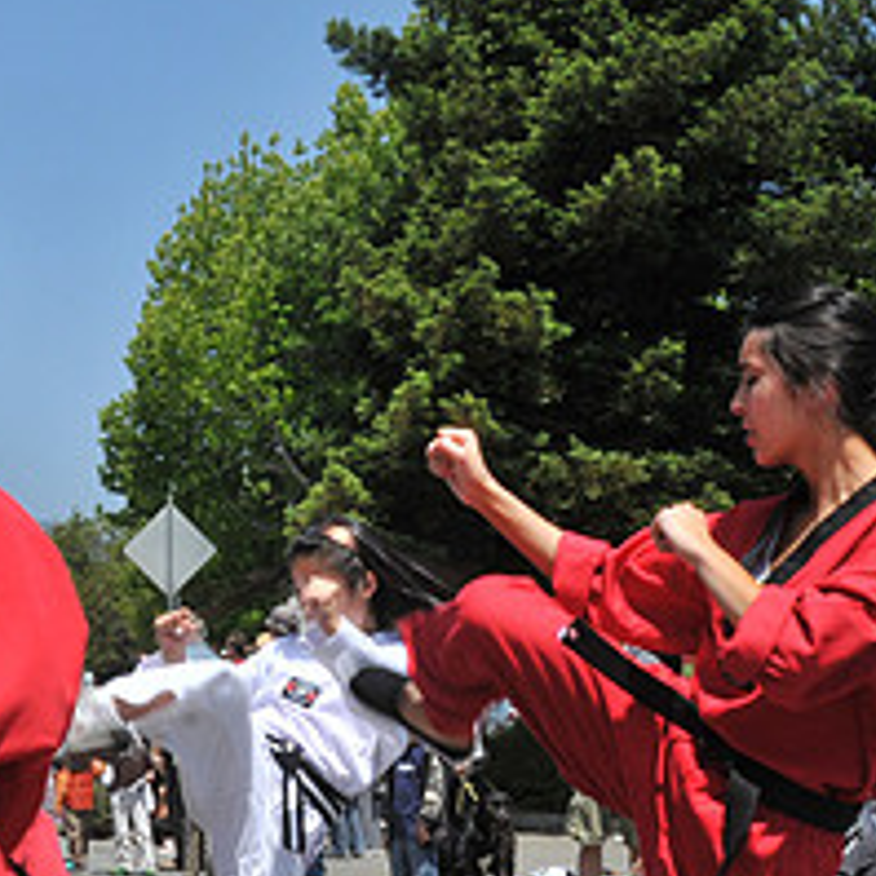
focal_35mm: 82
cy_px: 750
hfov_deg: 20.8
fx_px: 2348
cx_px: 119
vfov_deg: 20.8
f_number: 16
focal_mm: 22
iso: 400
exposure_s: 1/250
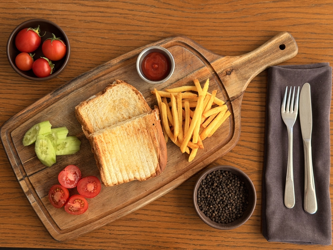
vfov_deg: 30.3
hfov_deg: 39.7
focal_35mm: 48
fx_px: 462
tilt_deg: -85.1
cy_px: 125
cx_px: 166
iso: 64
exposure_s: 1/837
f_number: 1.78
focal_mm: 6.76
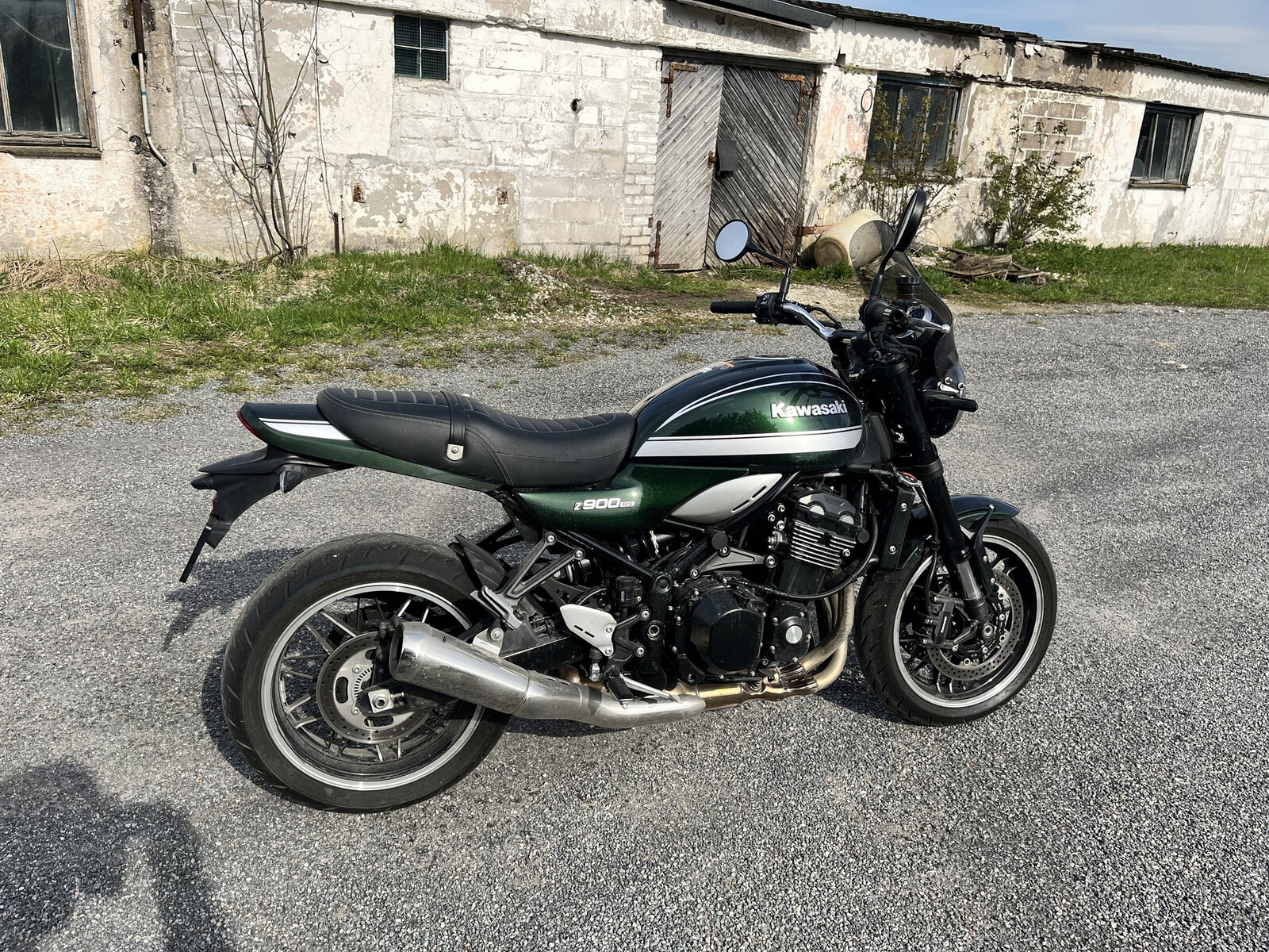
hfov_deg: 67.3
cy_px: 476
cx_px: 634
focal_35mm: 26
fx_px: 953
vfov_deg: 53.1
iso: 50
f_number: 1.6
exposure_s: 1/2688
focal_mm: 5.1
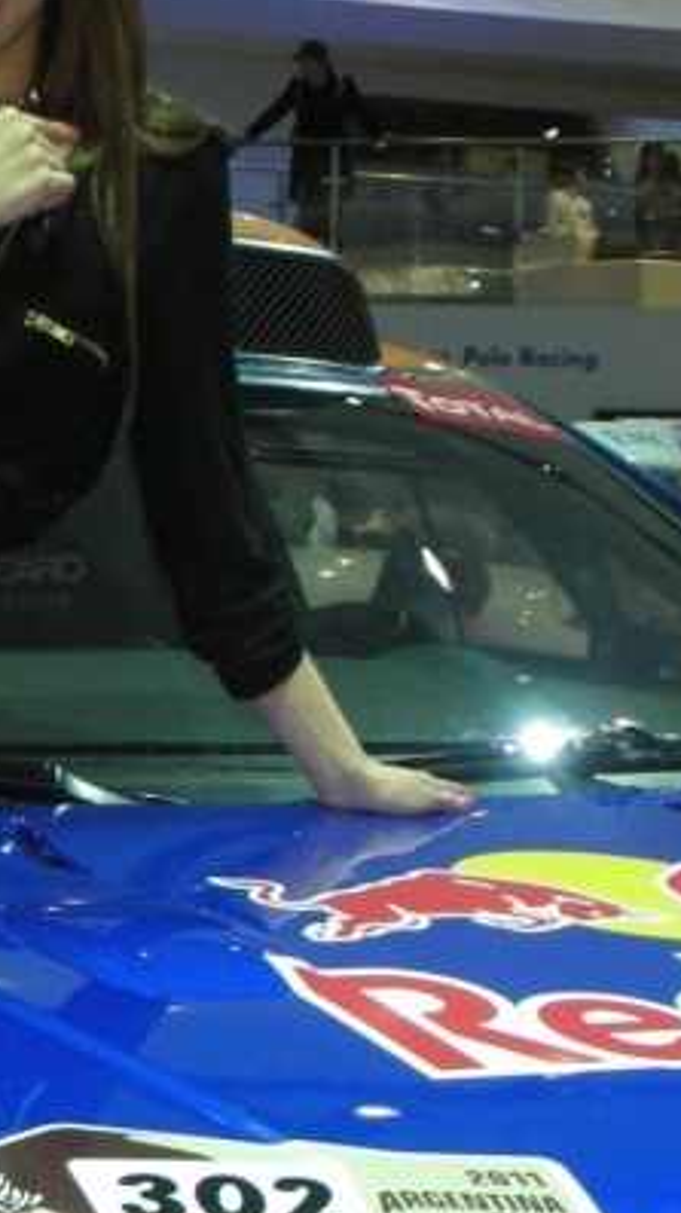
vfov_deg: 16.4
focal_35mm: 131
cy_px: 713
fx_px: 4210
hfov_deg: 9.0
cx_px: -360
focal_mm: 8.8
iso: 184
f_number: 3.7
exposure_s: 1/60.1
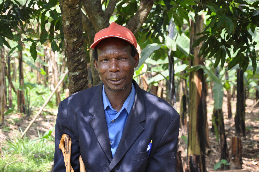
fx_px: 485
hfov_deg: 29.9
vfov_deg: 20.1
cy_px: 86
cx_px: 130
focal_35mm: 68
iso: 200
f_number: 4.8
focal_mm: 45
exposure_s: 1/160
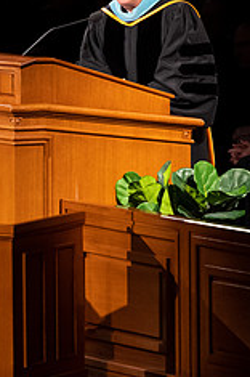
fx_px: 6916
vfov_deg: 3.1
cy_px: 163
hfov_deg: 2.1
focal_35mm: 662
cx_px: -134
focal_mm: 200
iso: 1250
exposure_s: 1/200
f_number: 2.8
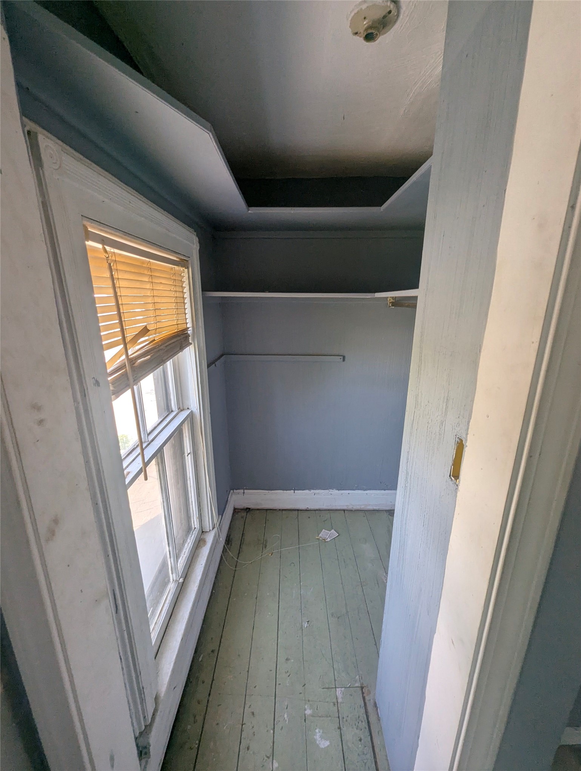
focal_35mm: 13
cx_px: 290
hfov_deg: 90.1
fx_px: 290
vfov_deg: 106.1
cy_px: 386
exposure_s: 1/118
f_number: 2.2
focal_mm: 1.95
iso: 85
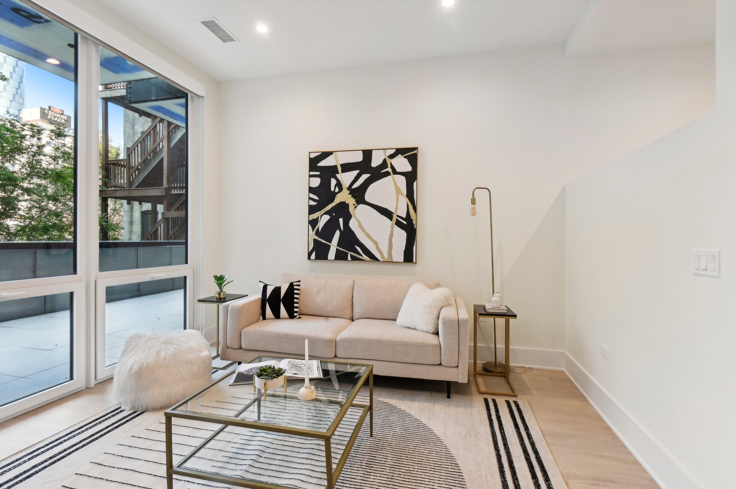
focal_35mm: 16
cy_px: 244
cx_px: 368
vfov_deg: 73.7
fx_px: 327
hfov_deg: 96.8
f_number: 11
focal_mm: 16
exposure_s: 1/13
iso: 400
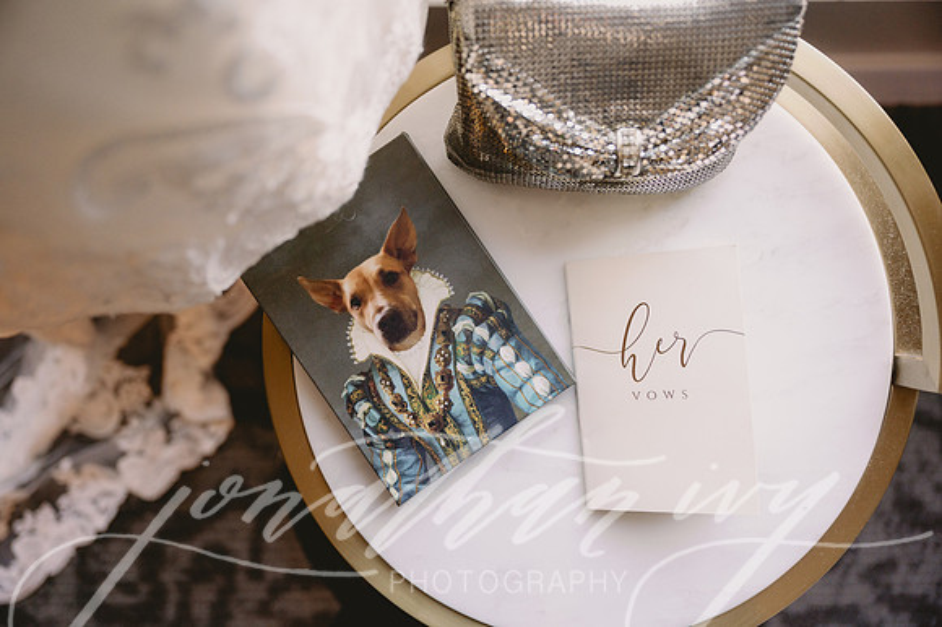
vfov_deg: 39.4
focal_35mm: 34
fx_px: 876
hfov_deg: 56.5
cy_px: 314
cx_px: 471
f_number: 2.8
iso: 800
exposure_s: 1/800
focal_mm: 33.5
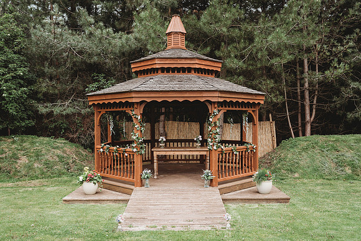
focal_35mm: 35
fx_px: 355
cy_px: 120
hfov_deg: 53.9
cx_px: 180
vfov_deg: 37.5
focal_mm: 35
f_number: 5
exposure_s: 1/200
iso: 450
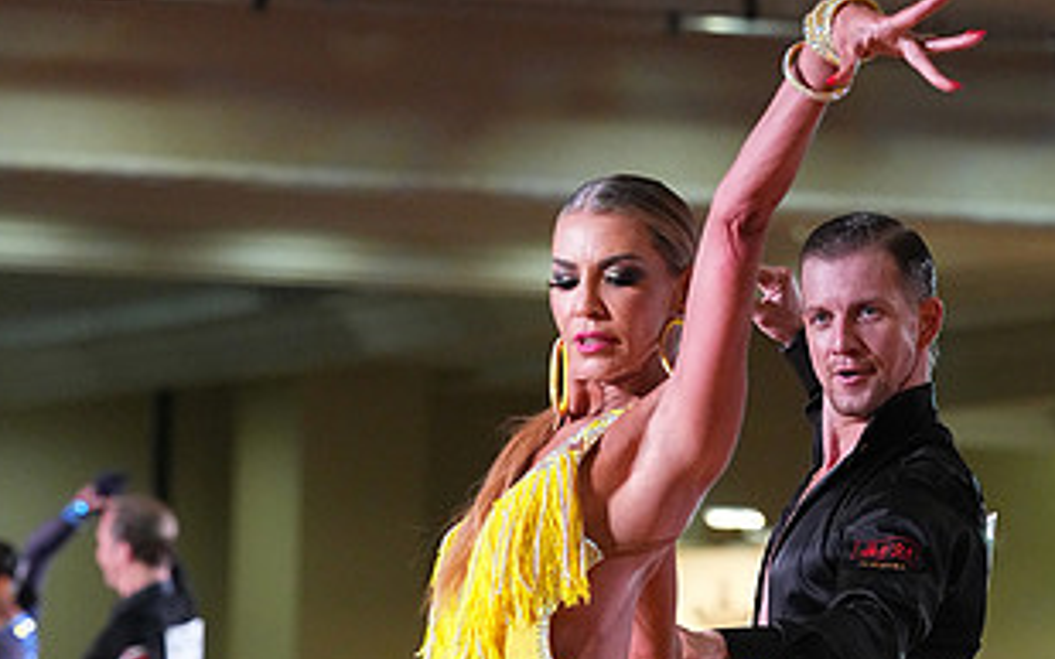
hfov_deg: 7.2
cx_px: 637
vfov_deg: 4.5
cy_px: 796
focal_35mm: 293
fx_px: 8423
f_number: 5
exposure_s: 1/400
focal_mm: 153
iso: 8000
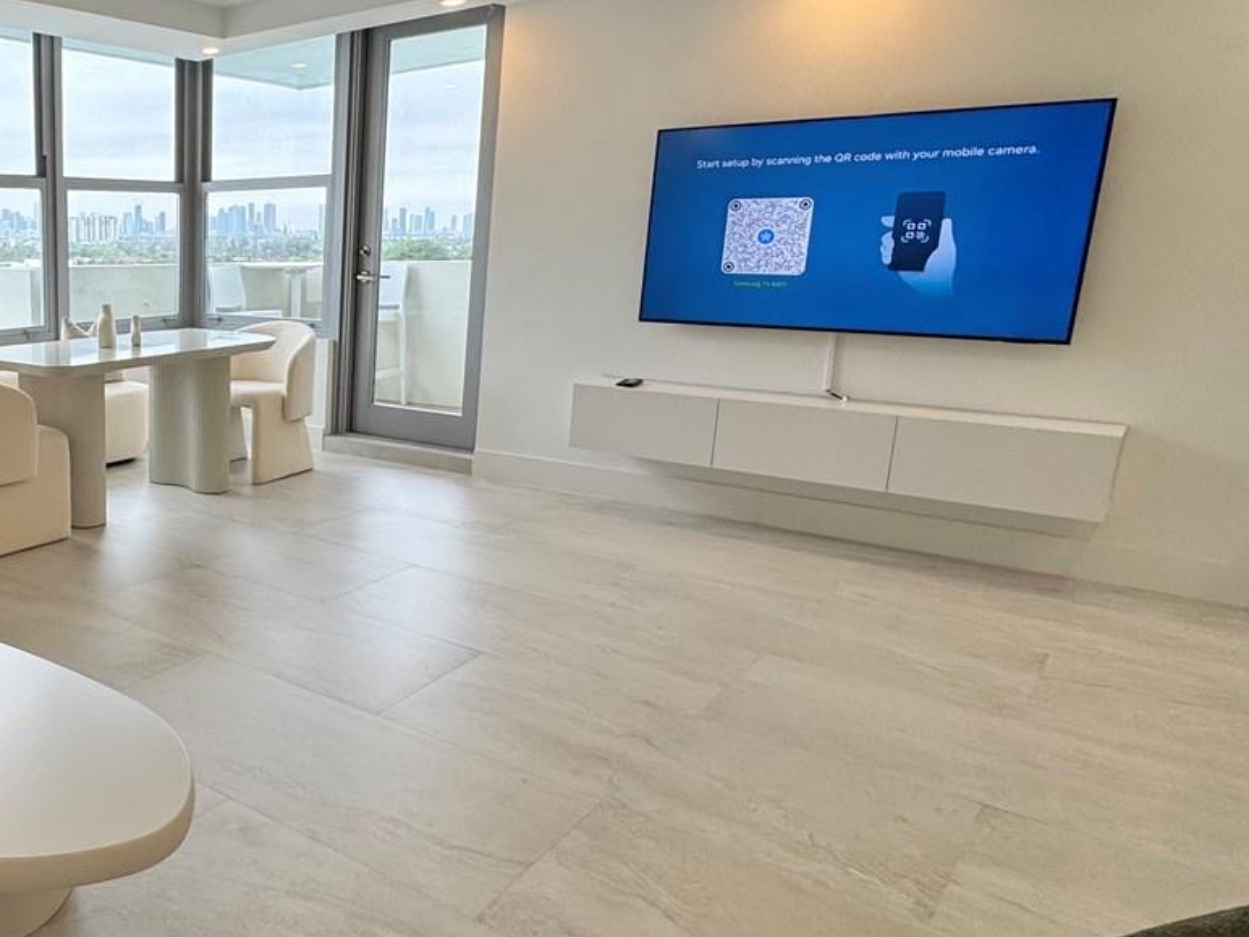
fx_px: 1046
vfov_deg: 48.2
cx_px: 115
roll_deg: +1.4
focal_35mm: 29
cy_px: 463
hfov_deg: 53.6
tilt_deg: -13.2
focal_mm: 2.22
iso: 40
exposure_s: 1/175
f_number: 2.2
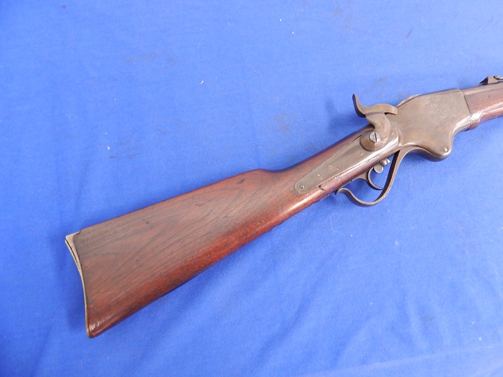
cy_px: 188
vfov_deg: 61.1
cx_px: 252
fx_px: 320
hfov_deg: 76.4
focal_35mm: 22
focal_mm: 4
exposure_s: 1/8
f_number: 3
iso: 400
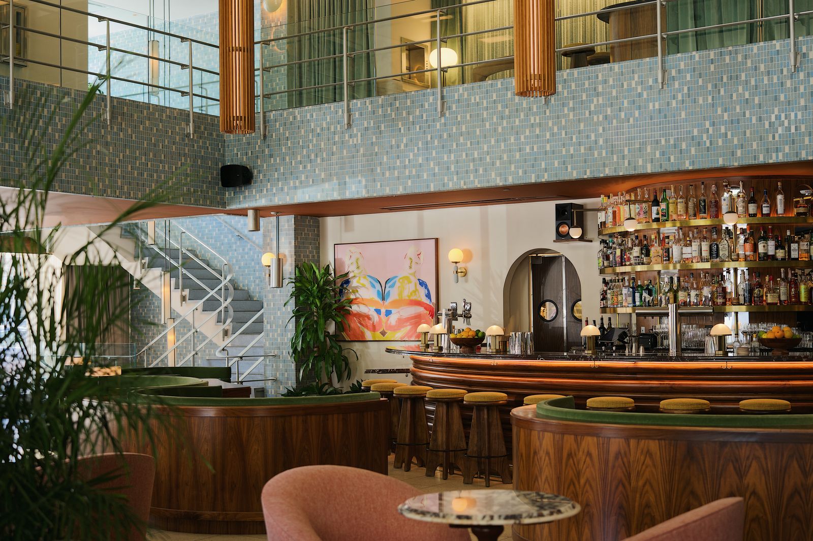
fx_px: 1106
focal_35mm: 49
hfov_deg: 40.4
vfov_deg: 27.5
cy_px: 270
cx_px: 406
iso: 320
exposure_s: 1/60
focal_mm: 49
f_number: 2.8
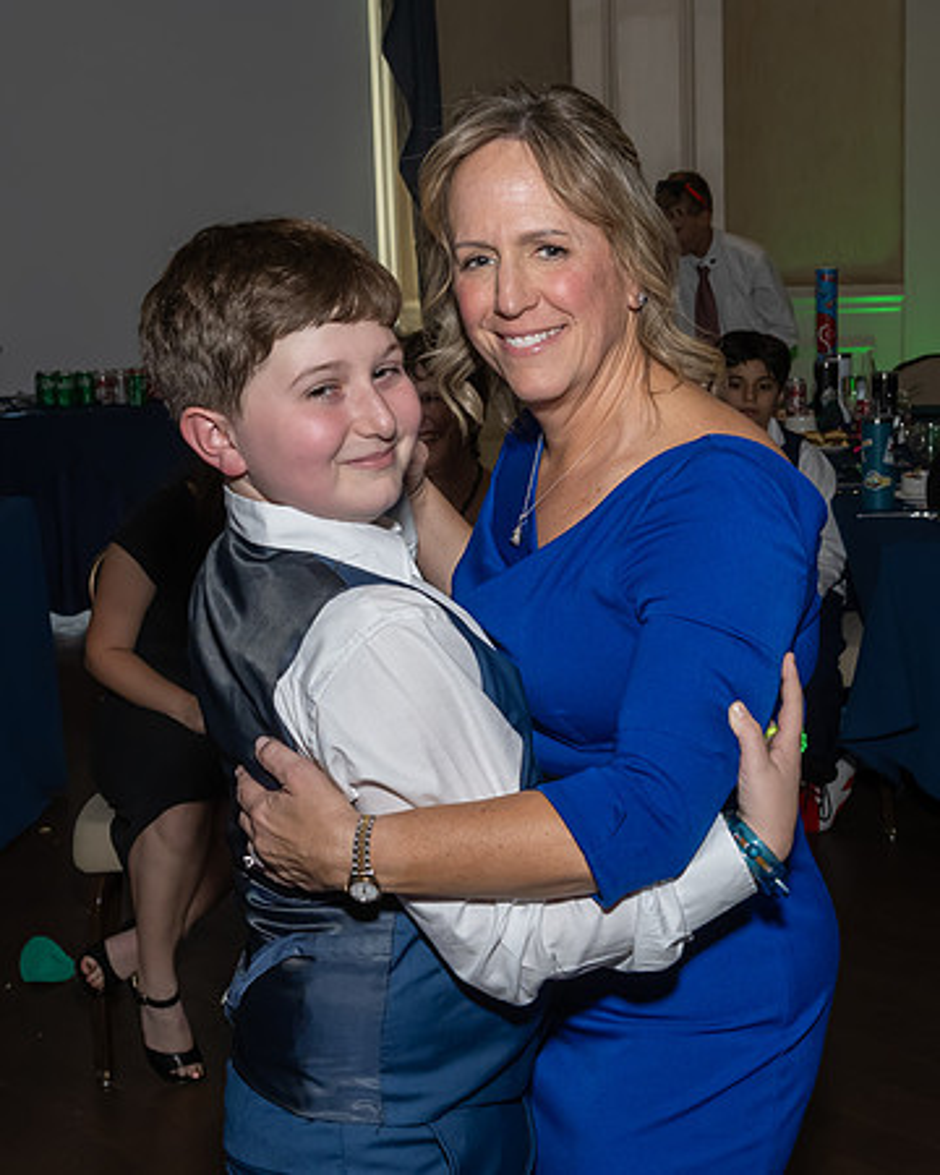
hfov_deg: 27.0
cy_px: 555
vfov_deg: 33.5
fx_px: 1953
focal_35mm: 56
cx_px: 532
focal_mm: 23
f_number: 7.1
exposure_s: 1/250
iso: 1000
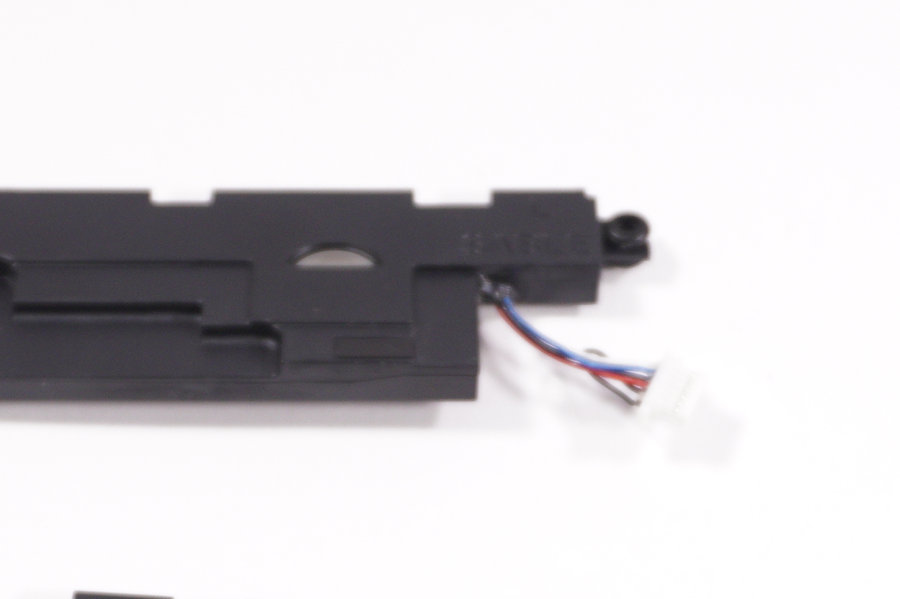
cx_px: 330
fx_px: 2978
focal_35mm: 119
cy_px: 693
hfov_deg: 17.2
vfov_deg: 11.3
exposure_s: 1/160
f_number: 5.6
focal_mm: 33
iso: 800
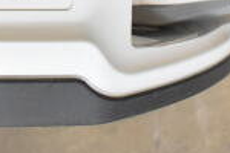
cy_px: -116
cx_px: -34
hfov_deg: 13.2
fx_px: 971
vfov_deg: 8.7
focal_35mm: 152
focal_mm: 25
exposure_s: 1/100
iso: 1600
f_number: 5
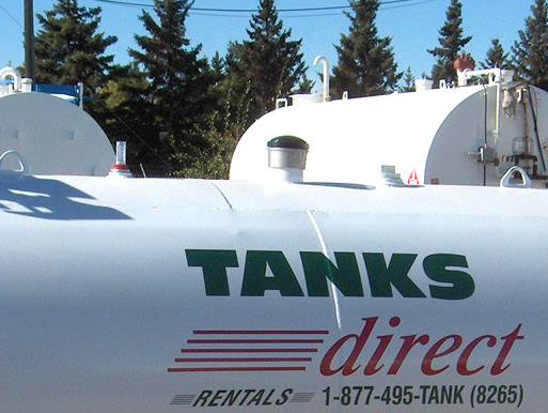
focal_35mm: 101
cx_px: 273
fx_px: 1601
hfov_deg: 19.4
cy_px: 440
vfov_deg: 14.4
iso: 100
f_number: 4.8
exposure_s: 1/855
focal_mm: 8
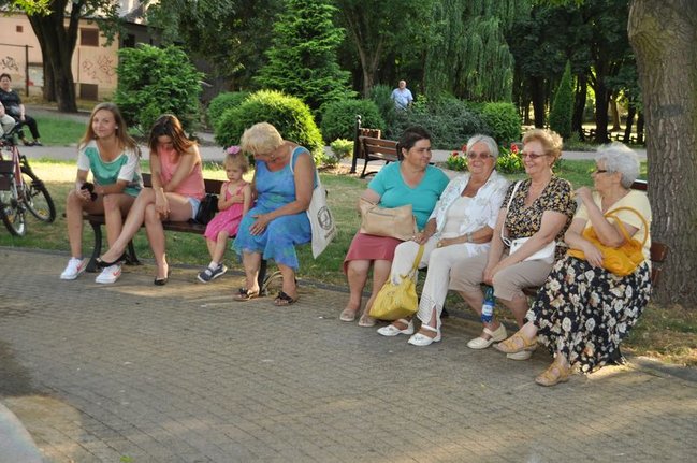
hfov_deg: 30.5
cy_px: 232
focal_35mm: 66
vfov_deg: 20.6
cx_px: 348
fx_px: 1276
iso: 200
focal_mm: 44
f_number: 4.5
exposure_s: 1/125
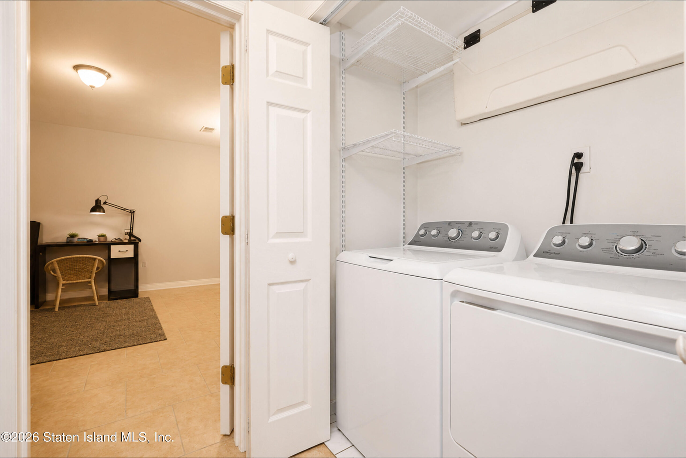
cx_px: 343
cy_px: 229
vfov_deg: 73.8
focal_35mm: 16
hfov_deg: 96.7
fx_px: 305
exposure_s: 1/10
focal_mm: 16
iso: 64
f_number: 4
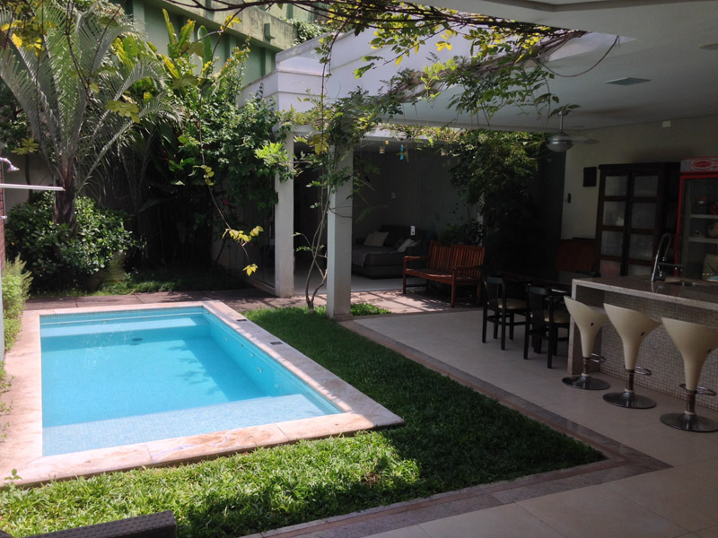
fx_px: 684
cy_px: 269
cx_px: 359
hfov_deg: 55.4
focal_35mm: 33
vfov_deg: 42.9
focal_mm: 4.12
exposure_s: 1/448
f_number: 2.4
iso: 50
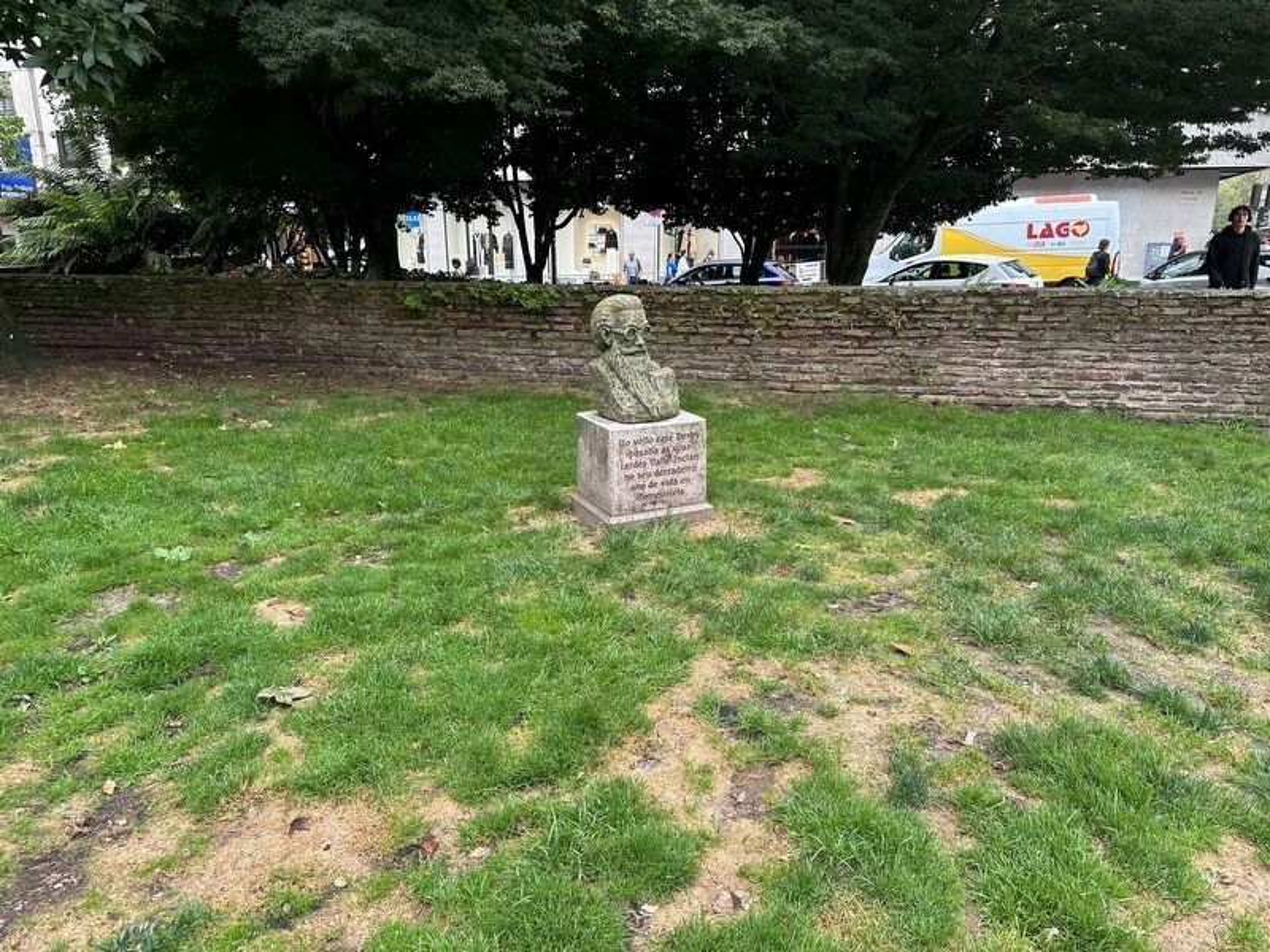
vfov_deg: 56.8
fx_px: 881
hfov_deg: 71.6
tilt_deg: -15.7
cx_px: 635
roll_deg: -0.8
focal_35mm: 24
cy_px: 476
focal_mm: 6.86
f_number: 1.78
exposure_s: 1/406
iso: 80
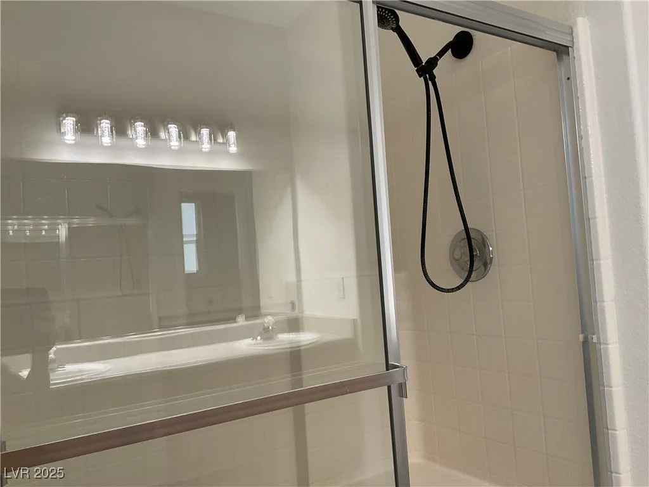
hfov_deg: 61.7
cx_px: 324
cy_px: 244
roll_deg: +3.2
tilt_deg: +2.2
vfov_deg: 48.2
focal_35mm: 29
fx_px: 544
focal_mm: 3
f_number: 1.8
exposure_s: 1/60
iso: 80
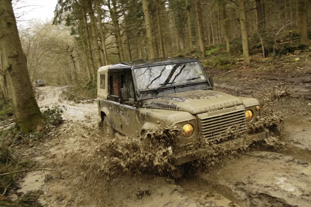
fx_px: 259
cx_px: 156
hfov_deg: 62.0
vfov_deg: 43.5
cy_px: 104
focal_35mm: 30
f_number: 5.6
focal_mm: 20
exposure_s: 1/200
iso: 400
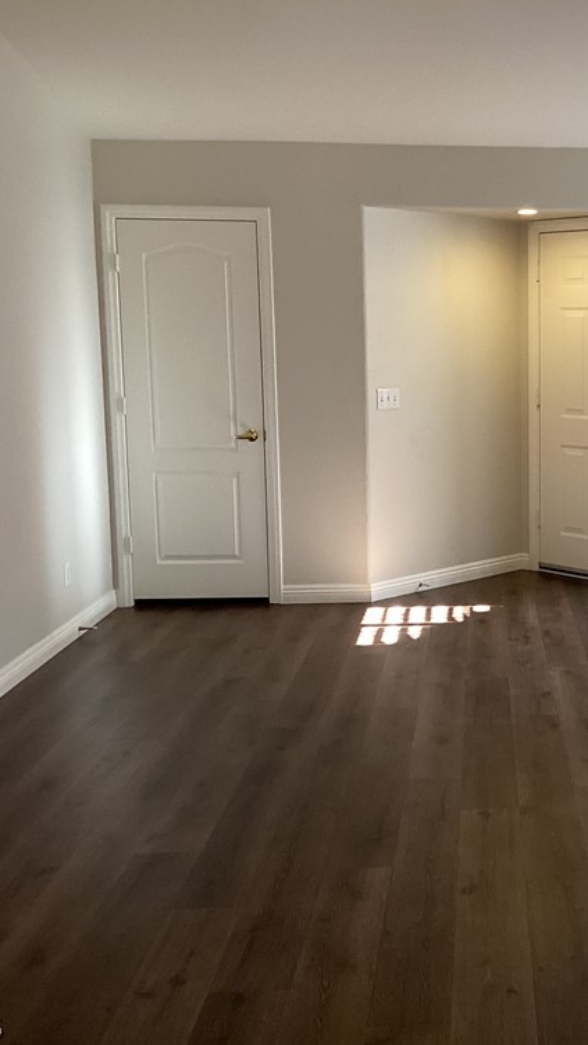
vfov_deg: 44.6
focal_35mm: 46
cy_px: 517
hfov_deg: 24.9
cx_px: 563
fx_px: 1275
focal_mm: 3.3
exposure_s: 1/50
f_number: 2.4
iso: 160
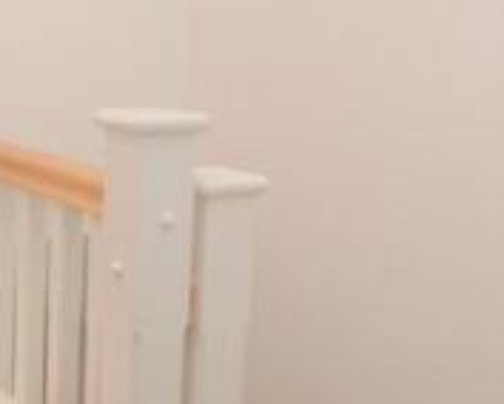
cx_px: 88
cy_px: 137
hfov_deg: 34.6
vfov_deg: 29.0
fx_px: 777
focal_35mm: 52
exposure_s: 1/20
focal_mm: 10
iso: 100
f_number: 4
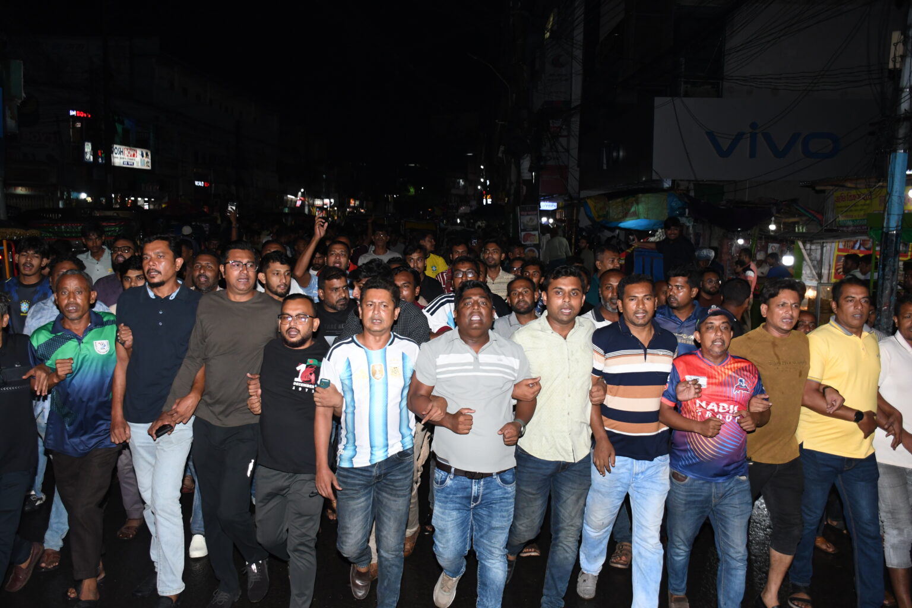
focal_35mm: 33
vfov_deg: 40.0
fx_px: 836
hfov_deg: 57.2
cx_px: 456
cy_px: 304
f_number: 4
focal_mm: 22
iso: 1000
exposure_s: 1/250
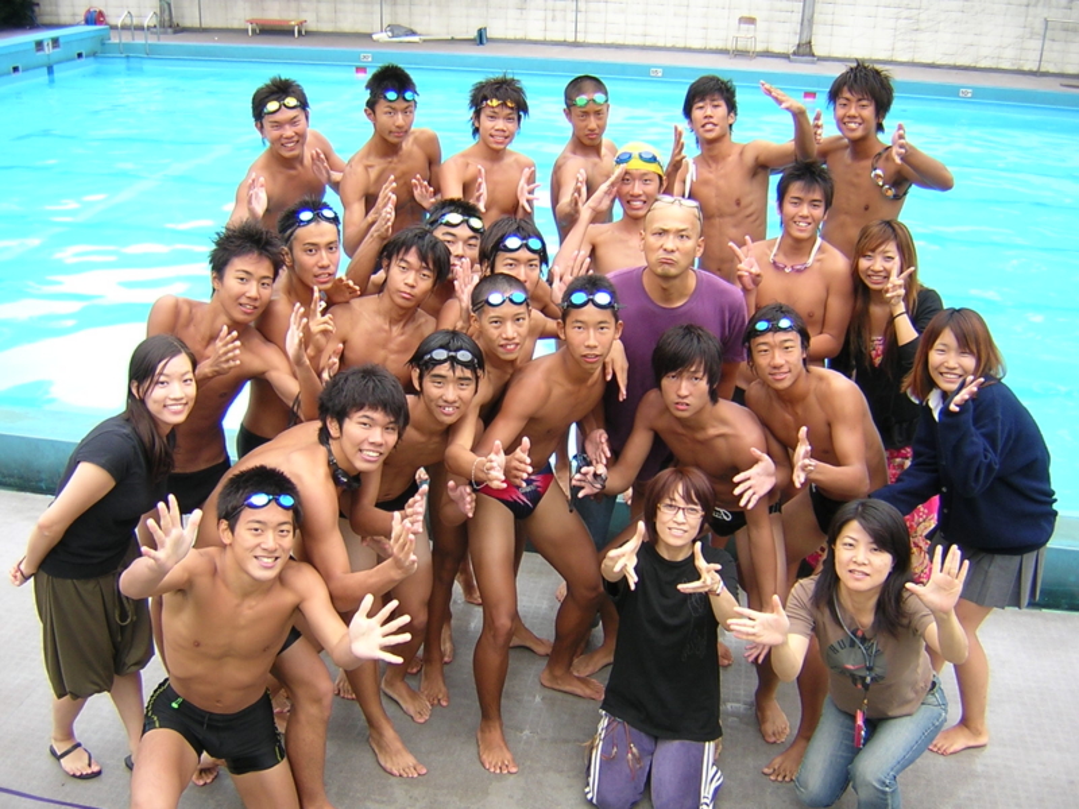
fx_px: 1122
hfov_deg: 51.4
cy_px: 404
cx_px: 540
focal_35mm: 36
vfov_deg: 39.7
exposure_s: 1/52
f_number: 2.6
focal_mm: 4.7
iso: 100
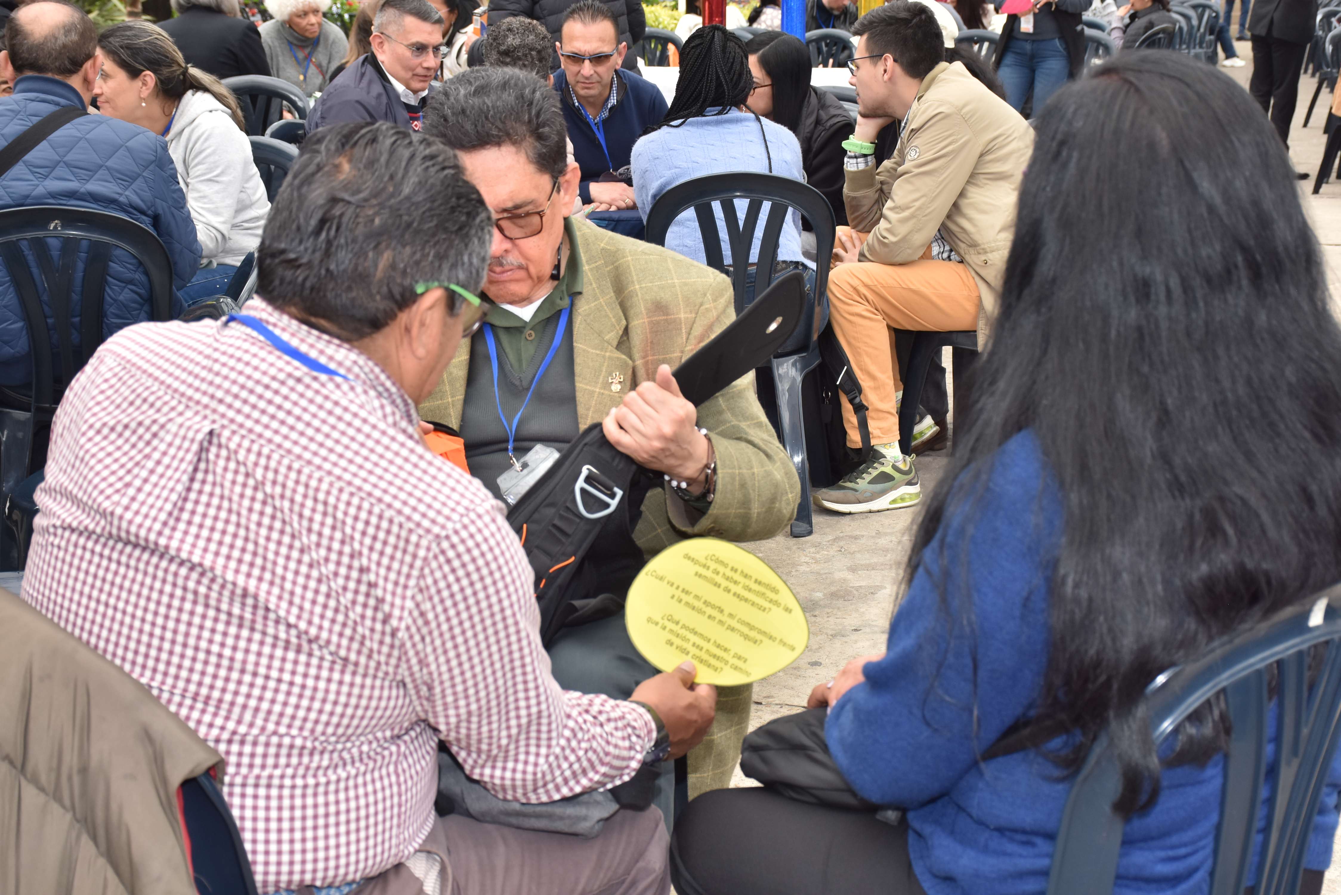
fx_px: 2347
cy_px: 448
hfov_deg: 31.9
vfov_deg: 21.6
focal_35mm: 63
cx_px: 670
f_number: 7.1
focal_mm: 42
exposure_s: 1/160
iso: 250
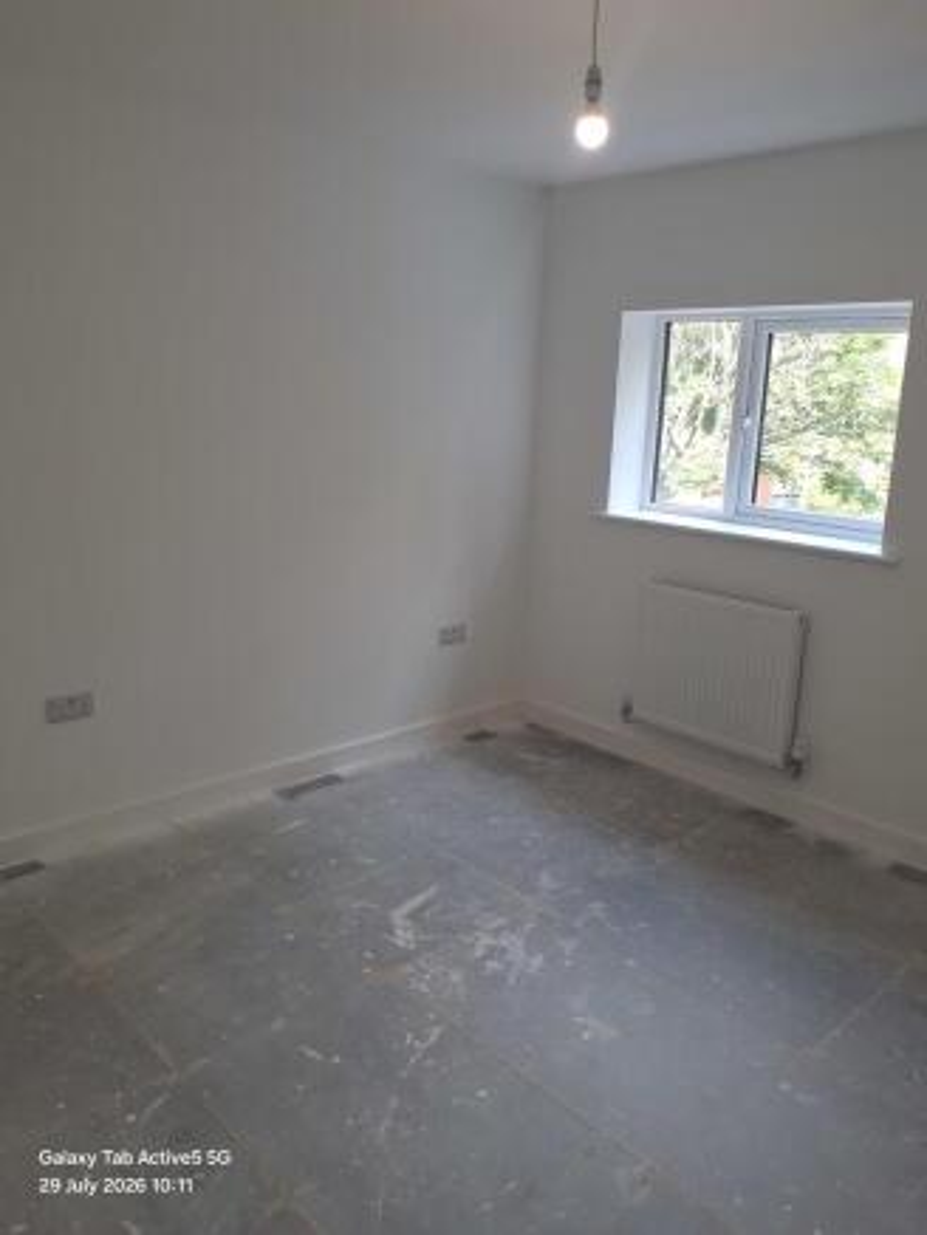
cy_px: 618
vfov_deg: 65.3
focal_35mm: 27
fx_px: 964
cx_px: 464
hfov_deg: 51.4
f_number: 1.9
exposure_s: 1/60
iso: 40
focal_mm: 3.58
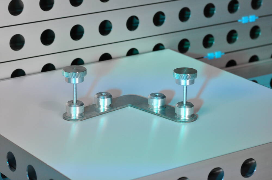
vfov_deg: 10.7
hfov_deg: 16.1
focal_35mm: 128
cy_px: 90
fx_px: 962
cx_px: 136
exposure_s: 1/500
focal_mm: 85
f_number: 5.6
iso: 2000
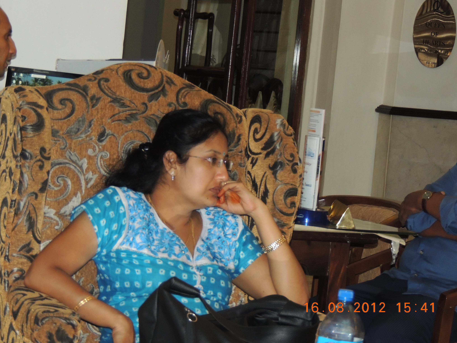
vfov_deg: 9.6
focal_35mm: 155
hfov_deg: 12.7
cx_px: 228
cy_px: 172
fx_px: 2046
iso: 720
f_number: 4.4
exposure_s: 1/60
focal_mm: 27.6
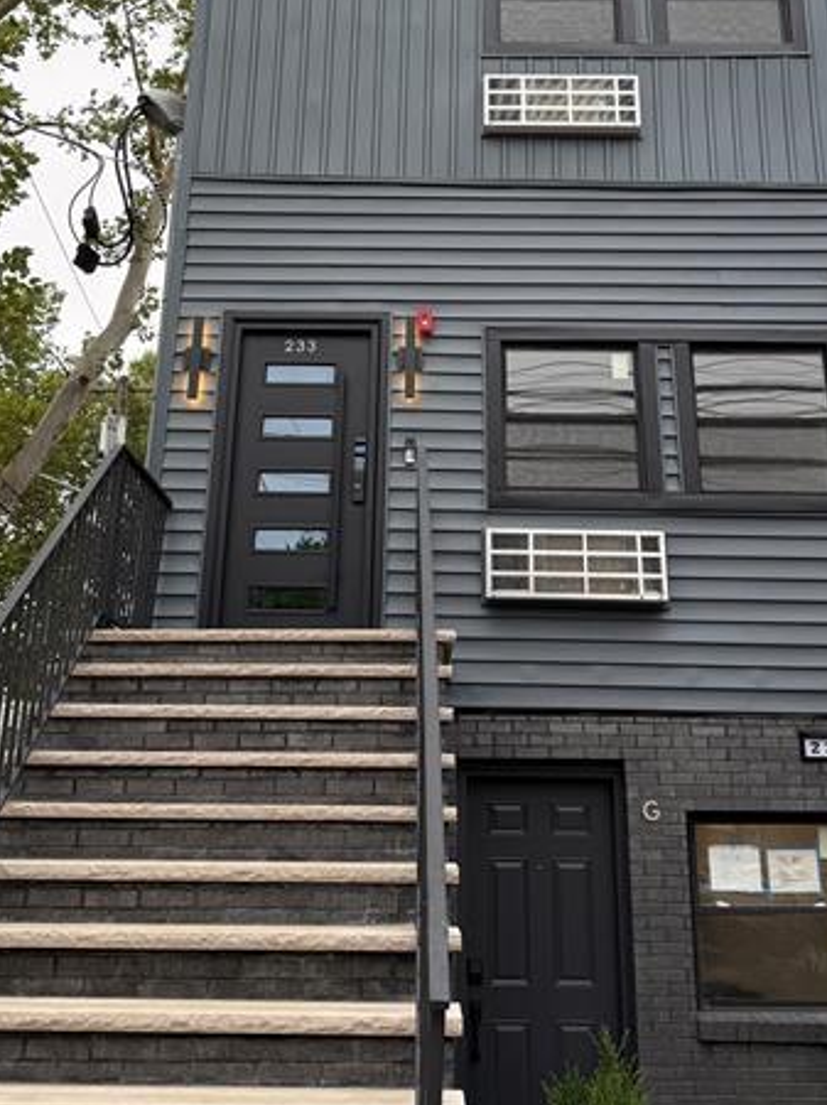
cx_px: 422
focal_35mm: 41
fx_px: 1307
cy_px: 285
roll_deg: -1.5
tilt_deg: +22.6
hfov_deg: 35.1
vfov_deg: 44.4
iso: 100
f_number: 1.78
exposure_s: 1/532
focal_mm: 6.76
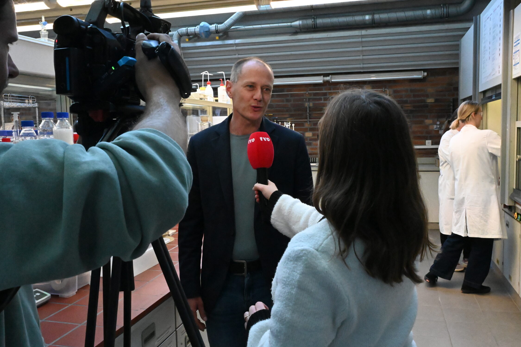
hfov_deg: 56.4
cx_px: 263
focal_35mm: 34
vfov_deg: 39.3
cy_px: 172
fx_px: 485
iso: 25600
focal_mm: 29.5
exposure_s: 1/125
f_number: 22
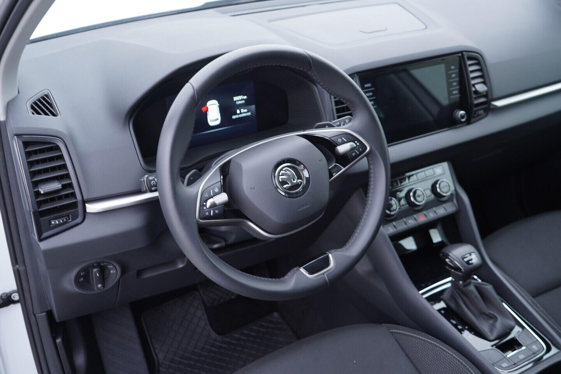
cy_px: 187
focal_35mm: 36
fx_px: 561
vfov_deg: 36.9
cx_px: 280
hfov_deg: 53.1
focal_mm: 24
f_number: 2.8
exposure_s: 1/40
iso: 200
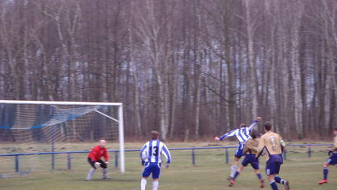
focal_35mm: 150
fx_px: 1340
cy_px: 75
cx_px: 164
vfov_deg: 8.1
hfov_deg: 14.3
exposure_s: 1/60
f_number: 4.5
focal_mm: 19.8
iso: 100
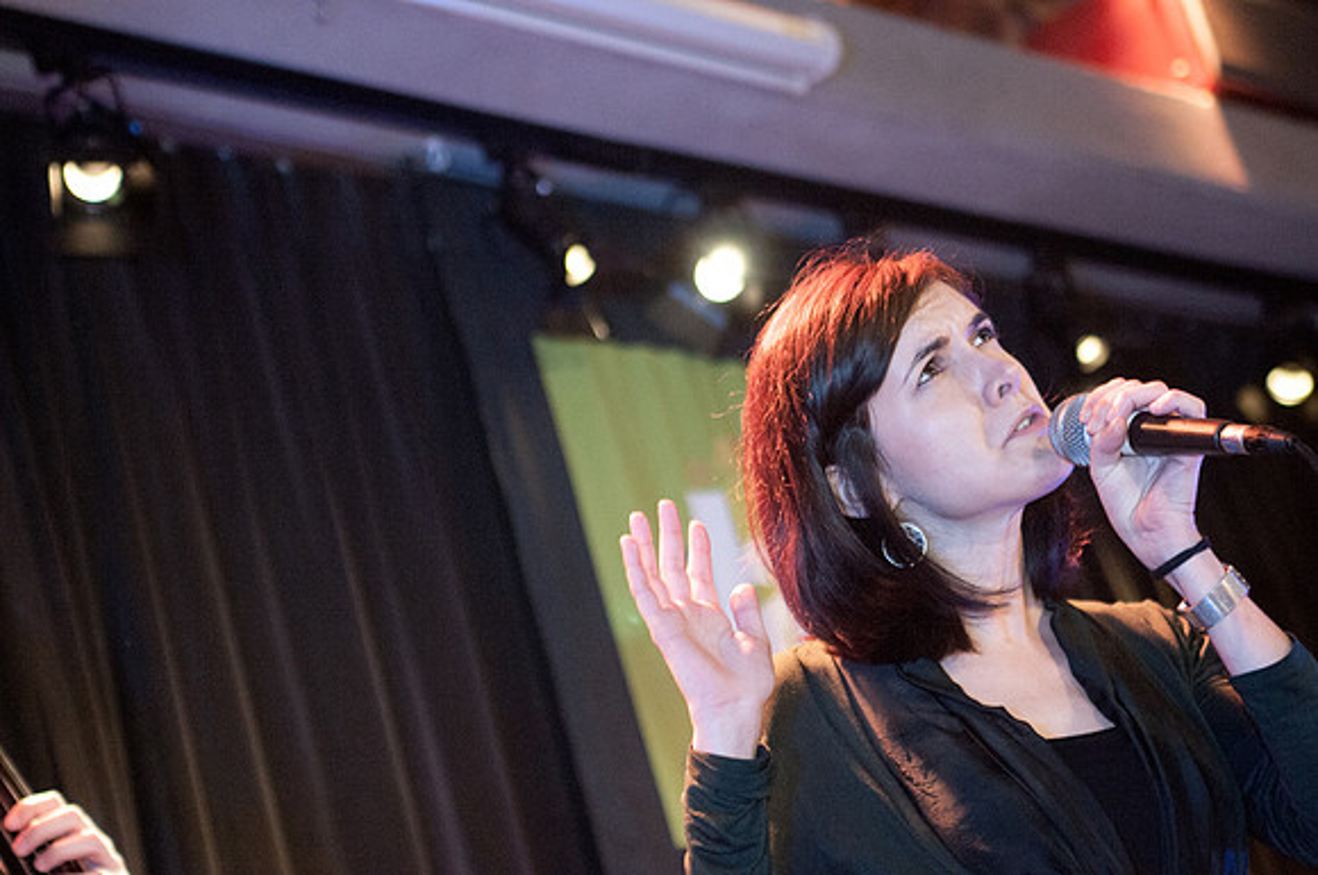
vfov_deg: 13.0
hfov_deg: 19.5
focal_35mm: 105
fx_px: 3839
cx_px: 659
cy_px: 438
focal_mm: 70
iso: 800
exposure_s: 1/80
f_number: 2.8
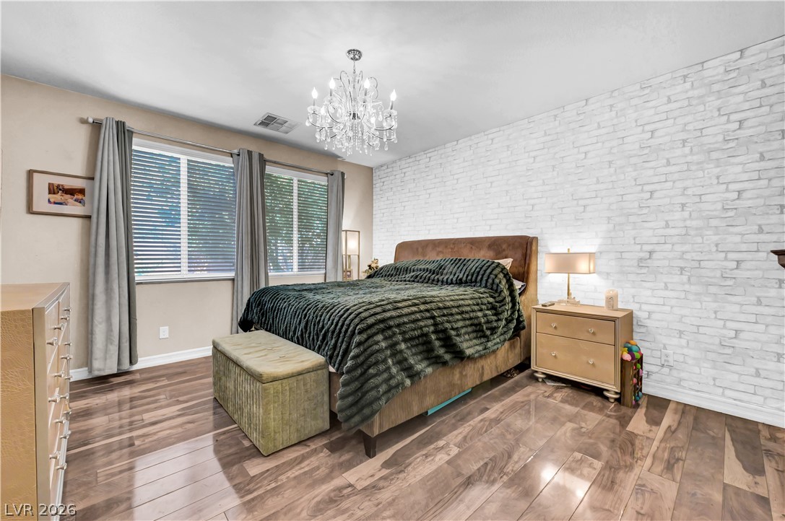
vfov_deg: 79.1
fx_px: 316
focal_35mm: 14
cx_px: 392
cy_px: 260
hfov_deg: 102.4
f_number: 8
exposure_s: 1/15
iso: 1100
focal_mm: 14.5
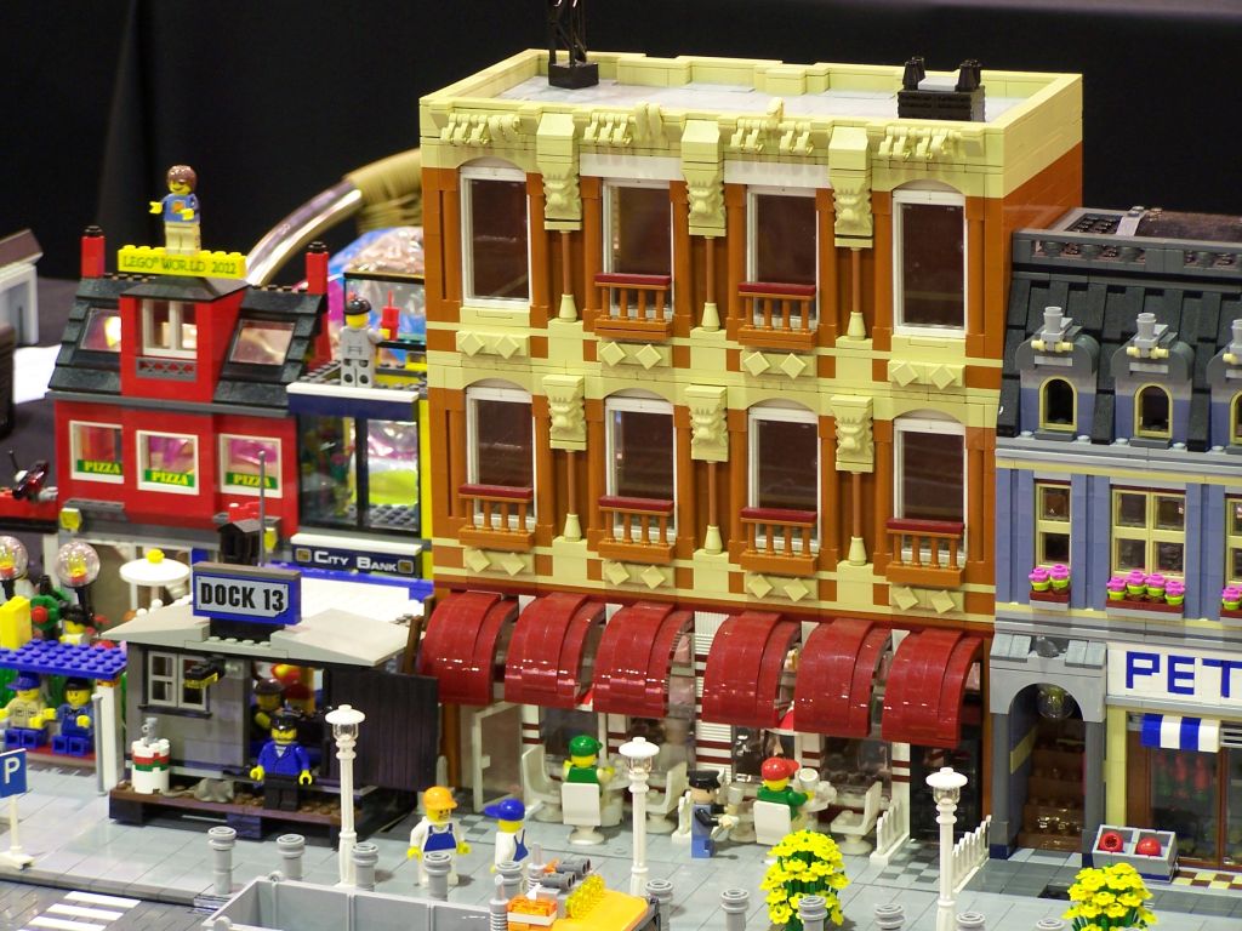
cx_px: 621
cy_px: 466
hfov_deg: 16.8
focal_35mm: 117
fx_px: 4198
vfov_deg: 12.7
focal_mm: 19.4
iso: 80
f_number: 3.2
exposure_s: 1/2
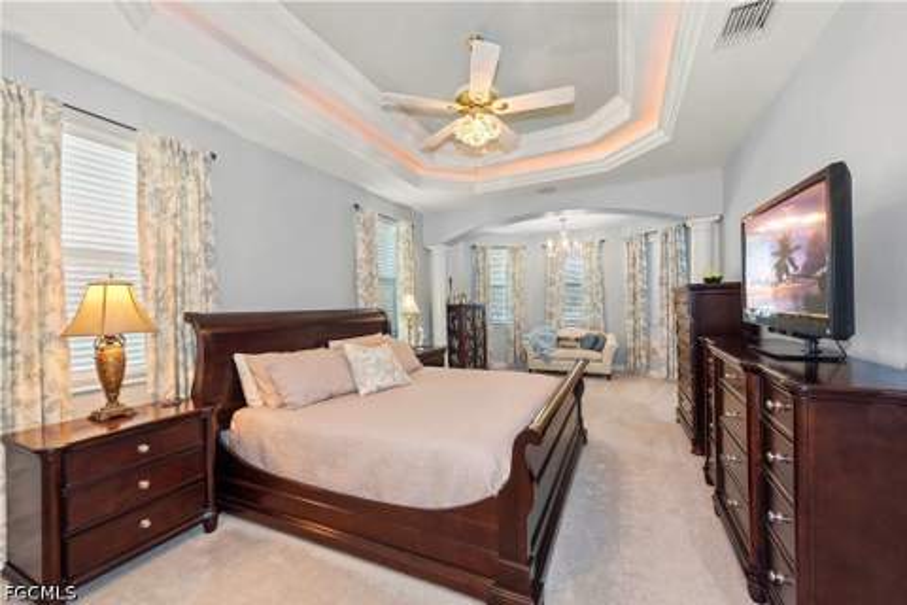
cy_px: 302
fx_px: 353
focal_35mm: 14
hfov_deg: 104.3
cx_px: 454
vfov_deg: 81.2
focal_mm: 14
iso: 250
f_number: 5
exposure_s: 1/50
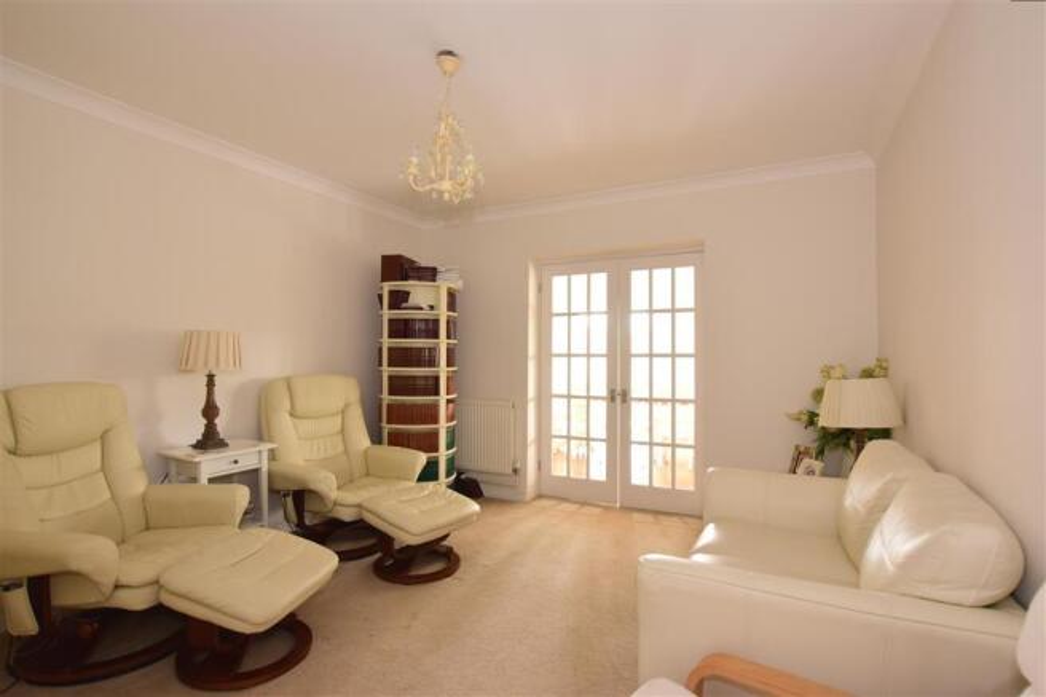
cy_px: 348
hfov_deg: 100.4
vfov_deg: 77.3
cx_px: 523
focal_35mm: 15
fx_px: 436
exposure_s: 1/5
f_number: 5.6
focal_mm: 10
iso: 400
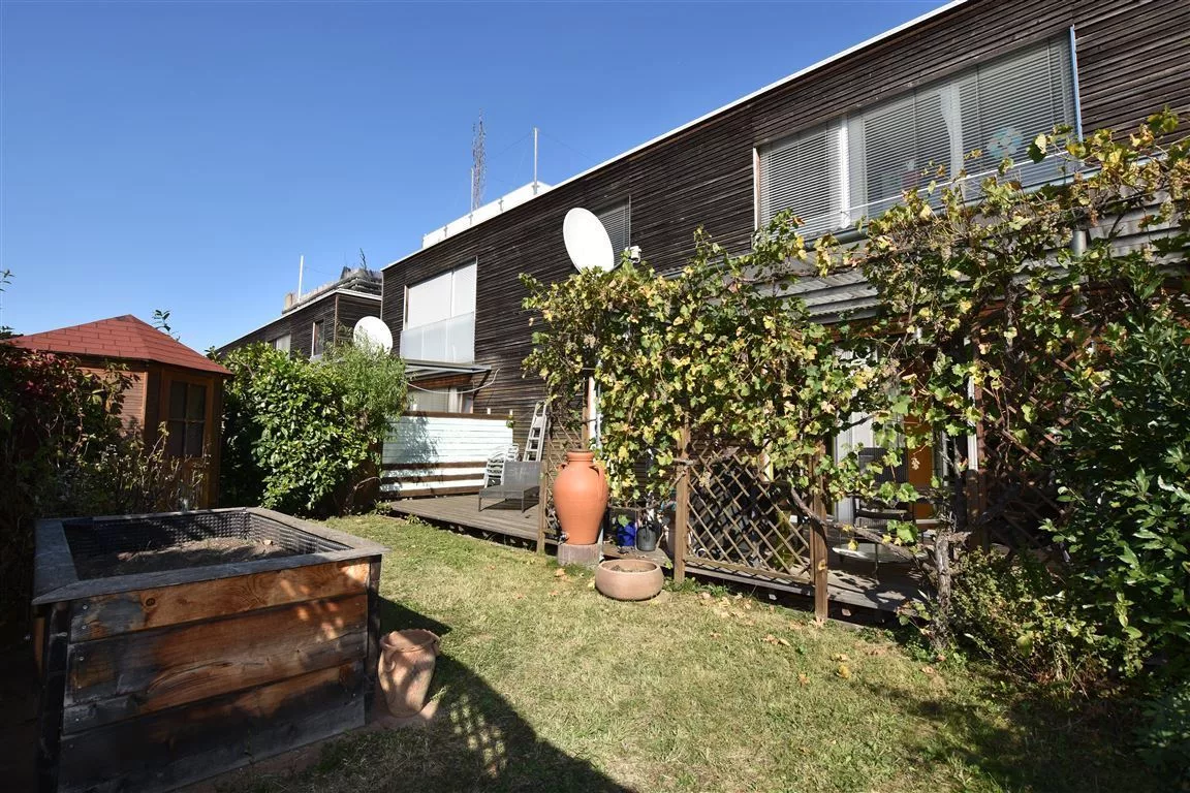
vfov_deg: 72.1
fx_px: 545
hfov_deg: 95.0
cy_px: 396
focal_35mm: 16
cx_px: 595
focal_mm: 11
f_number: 8
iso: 100
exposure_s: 1/250
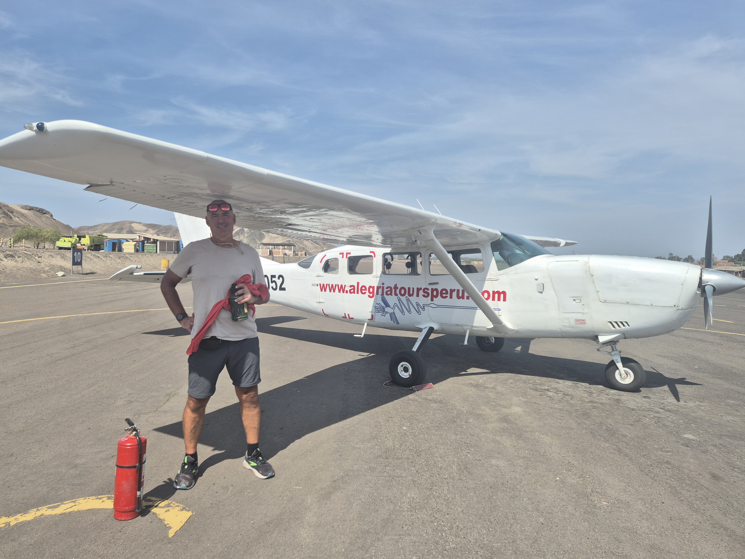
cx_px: 363
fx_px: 517
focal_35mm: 24
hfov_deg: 71.6
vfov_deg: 56.8
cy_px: 275
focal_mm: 5.4
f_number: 1.8
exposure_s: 1/2288
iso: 25
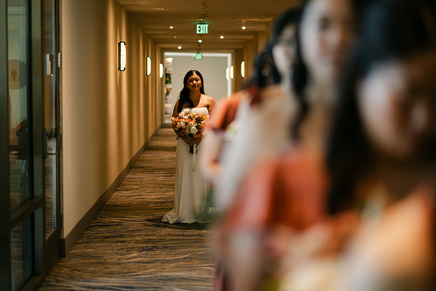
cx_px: 218
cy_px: 146
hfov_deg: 23.9
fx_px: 1030
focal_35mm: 85
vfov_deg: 16.1
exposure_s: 1/250
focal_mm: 85
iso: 640
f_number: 1.8
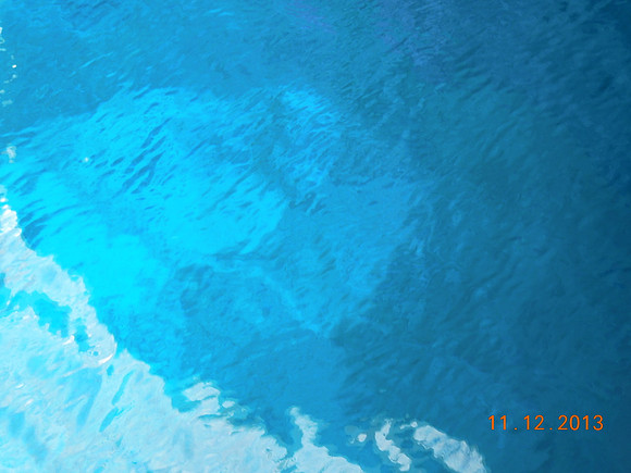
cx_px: 316
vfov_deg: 16.6
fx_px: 1622
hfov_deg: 22.0
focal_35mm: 89
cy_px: 236
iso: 250
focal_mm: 16
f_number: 4.6
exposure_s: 1/60
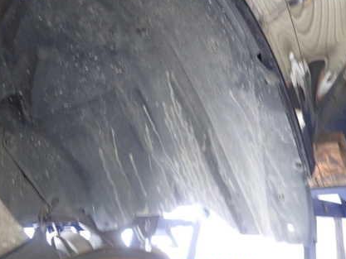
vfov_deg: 39.4
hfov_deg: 50.6
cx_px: 122
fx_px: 360
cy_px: 95
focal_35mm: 36
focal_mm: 4.5
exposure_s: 1/25
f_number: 2
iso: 800
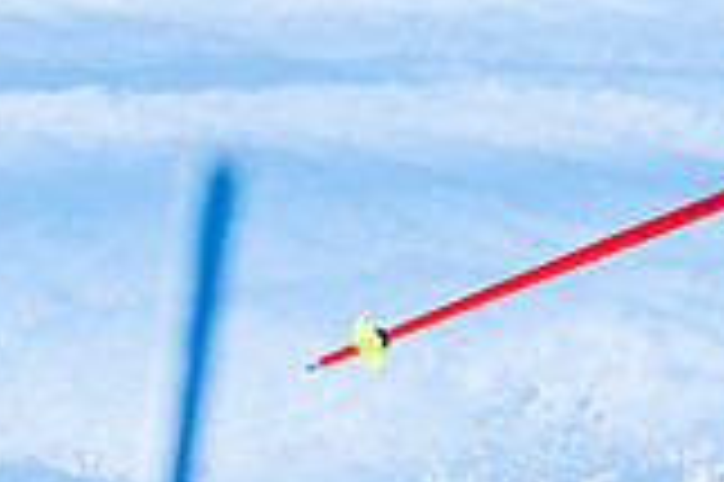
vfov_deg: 0.5
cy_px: -132
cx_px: 379
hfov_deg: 0.8
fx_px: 53701
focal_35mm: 2673
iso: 1250
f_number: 8
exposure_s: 1/2000
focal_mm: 560
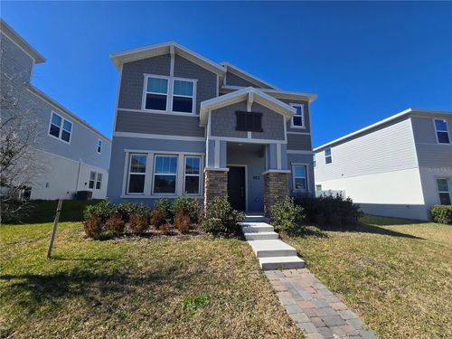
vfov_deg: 89.9
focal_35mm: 13
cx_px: 226
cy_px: 170
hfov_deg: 106.2
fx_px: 170
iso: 50
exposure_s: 1/2586
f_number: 2.2
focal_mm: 2.2
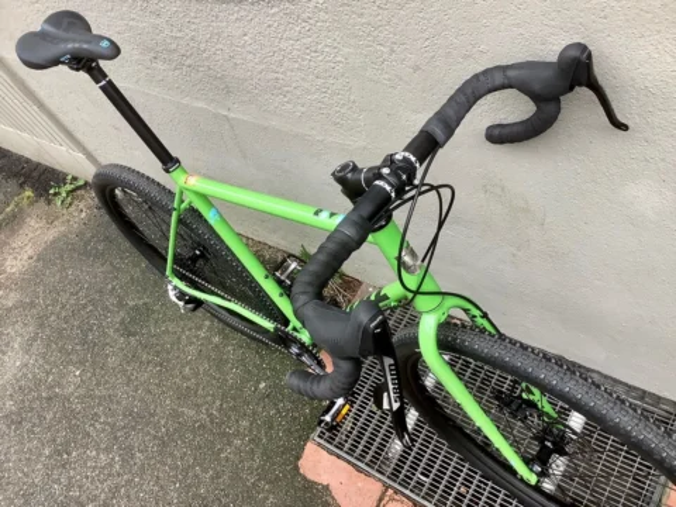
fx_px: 605
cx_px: 338
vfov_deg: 45.4
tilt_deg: -52.5
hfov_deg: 58.4
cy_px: 254
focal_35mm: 31
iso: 80
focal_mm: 3.3
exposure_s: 1/120
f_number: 2.4
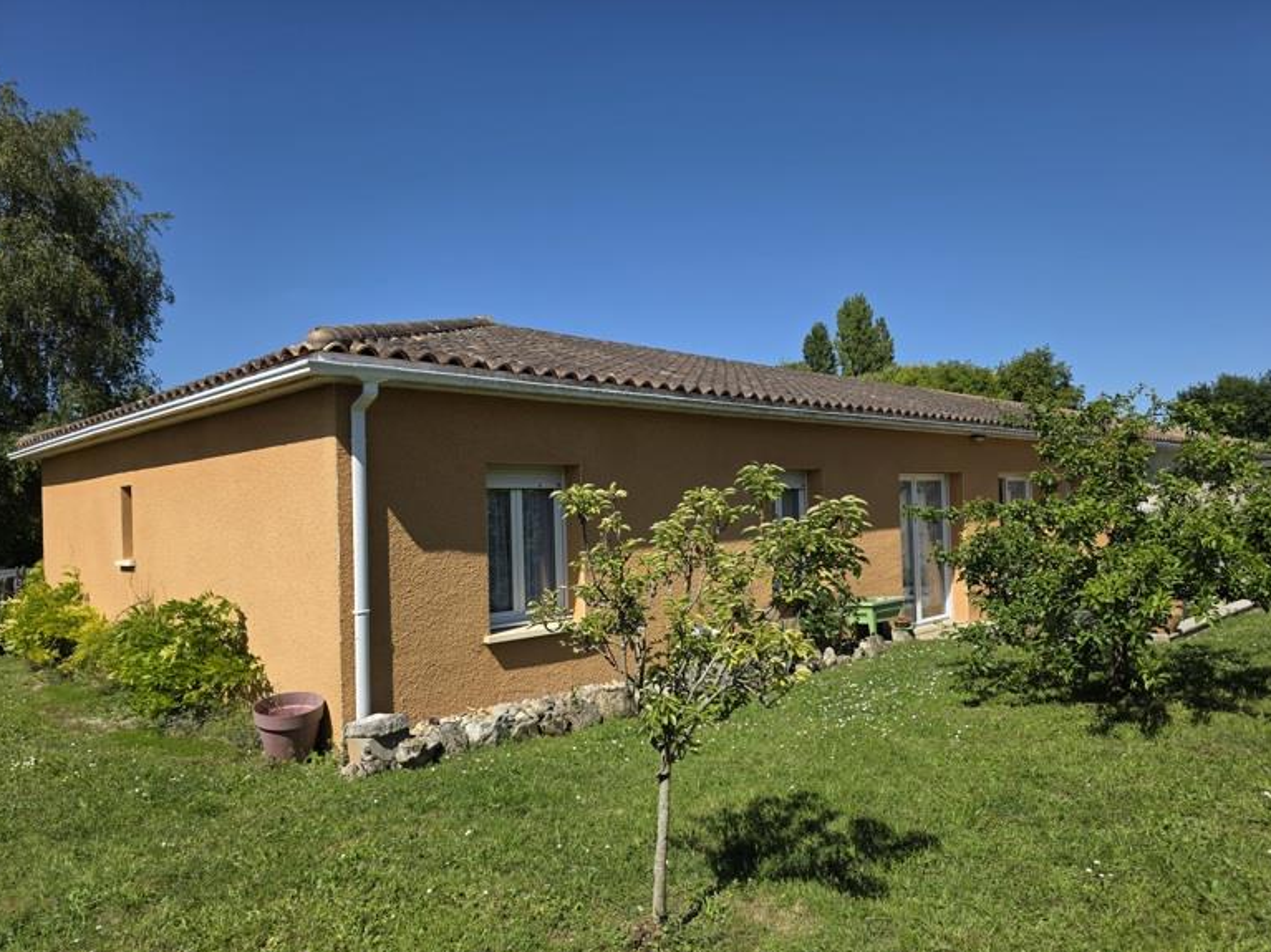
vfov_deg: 56.8
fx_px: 881
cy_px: 493
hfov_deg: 71.6
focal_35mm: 24
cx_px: 653
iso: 80
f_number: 1.7
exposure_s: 1/7626
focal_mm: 6.3
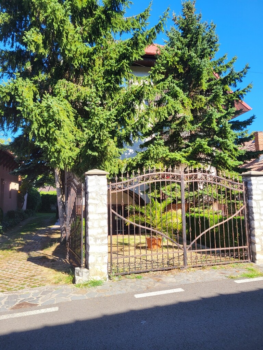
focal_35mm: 26
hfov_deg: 53.1
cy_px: 175
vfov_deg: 67.3
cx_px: 132
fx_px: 263
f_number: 1.8
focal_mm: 5.4
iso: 40
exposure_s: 1/932
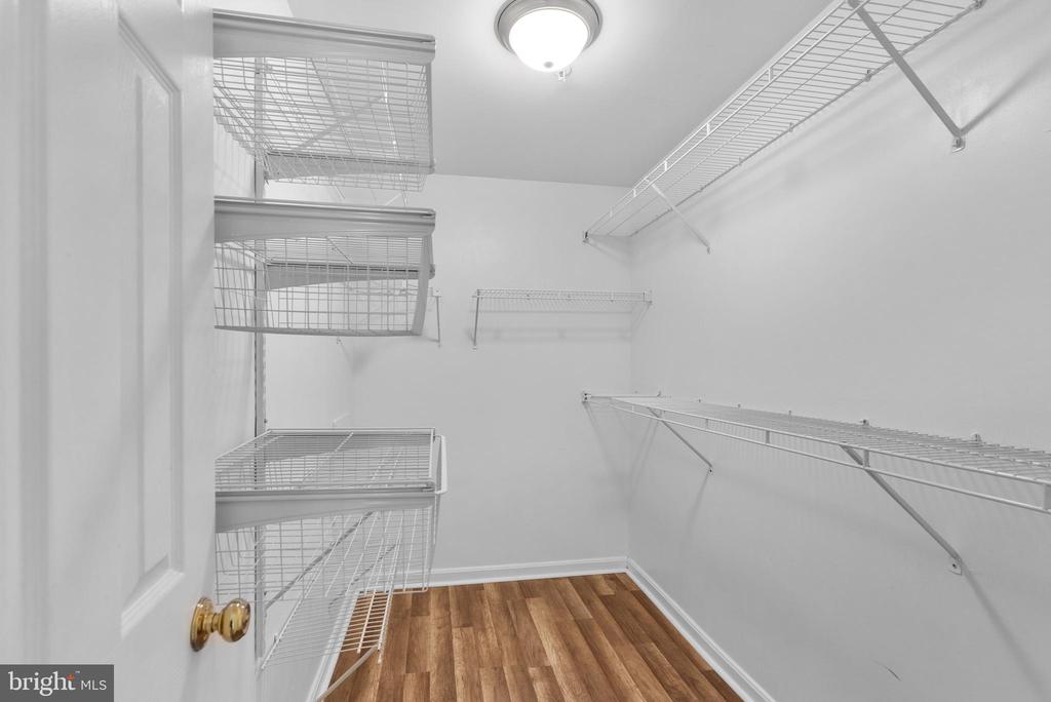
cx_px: 526
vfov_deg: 73.8
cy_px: 351
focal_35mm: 16
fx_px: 467
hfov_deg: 96.7
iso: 800
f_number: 8
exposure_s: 1/8
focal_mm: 16
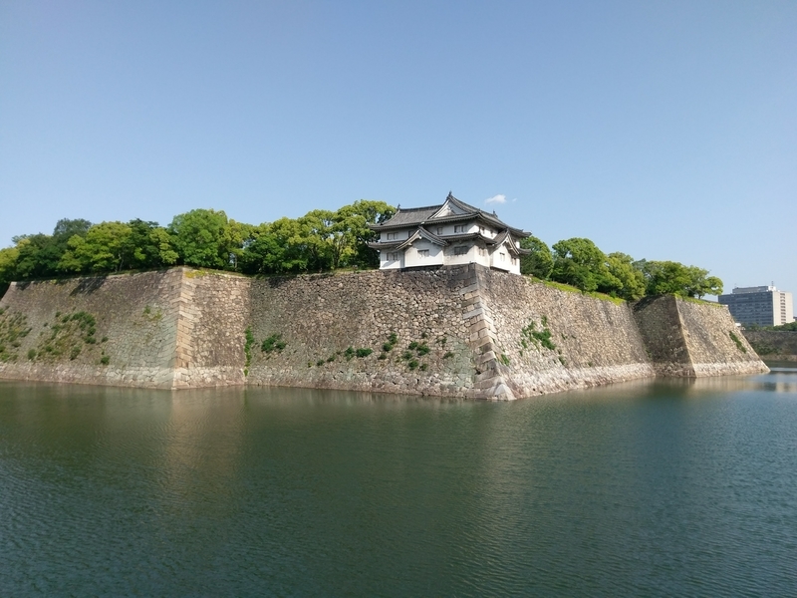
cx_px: 398
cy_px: 299
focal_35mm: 26
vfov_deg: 53.1
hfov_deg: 67.3
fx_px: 599
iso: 100
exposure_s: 1/2233
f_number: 1.8
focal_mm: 4.58
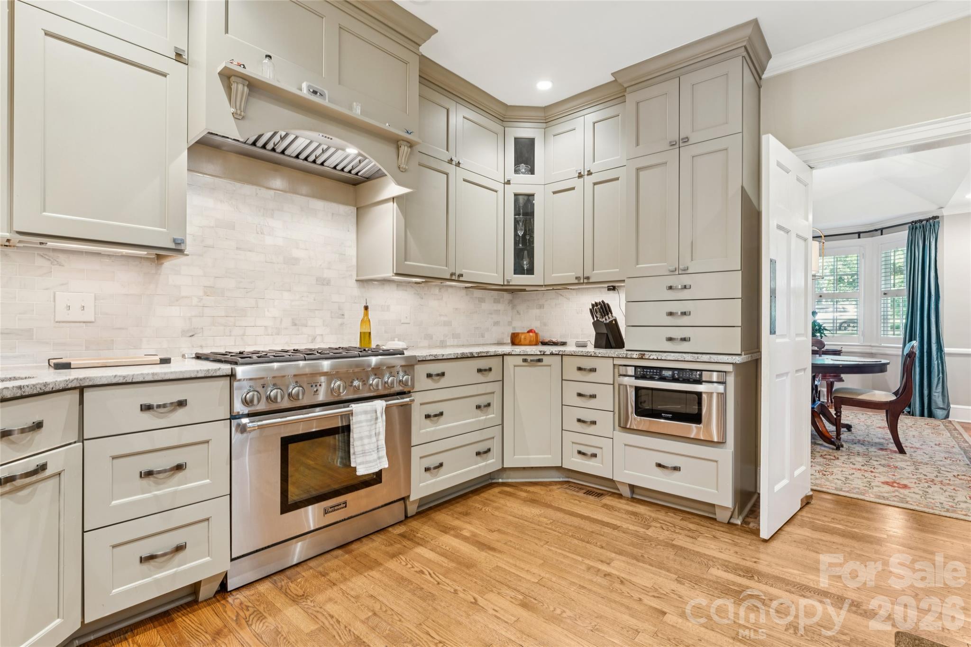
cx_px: 486
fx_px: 450
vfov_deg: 71.4
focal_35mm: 17
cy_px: 324
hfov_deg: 94.3
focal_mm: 16.7
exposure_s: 3.2
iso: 100
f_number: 13
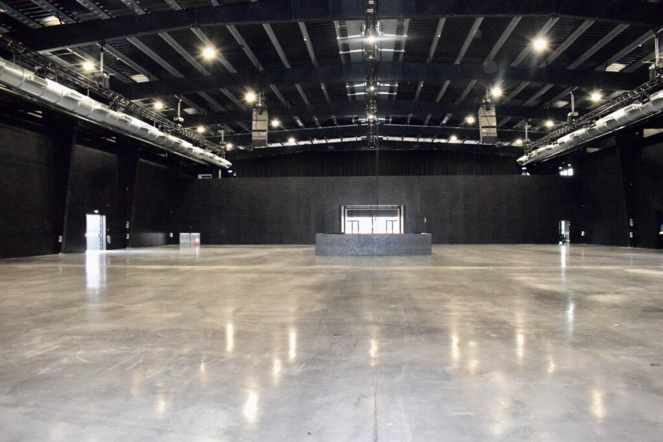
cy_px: 221
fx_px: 497
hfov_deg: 67.4
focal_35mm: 27
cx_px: 332
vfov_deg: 47.9
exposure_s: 1/200
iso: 12800
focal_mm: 18
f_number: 5.6
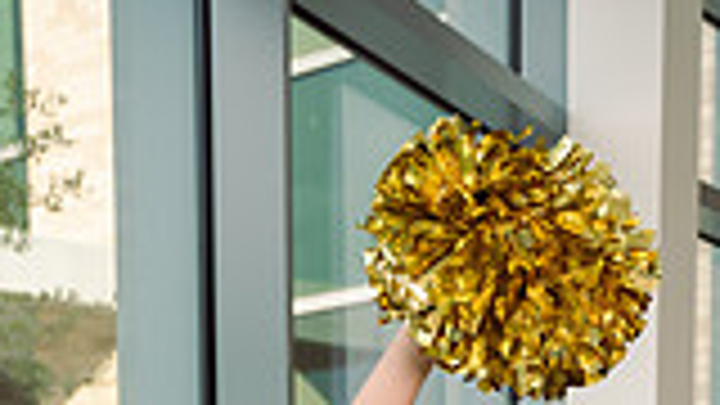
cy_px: 1004
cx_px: 504
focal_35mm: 127
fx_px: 2425
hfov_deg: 16.8
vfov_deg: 8.6
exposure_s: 1/250
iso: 200
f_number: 4.5
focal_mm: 43
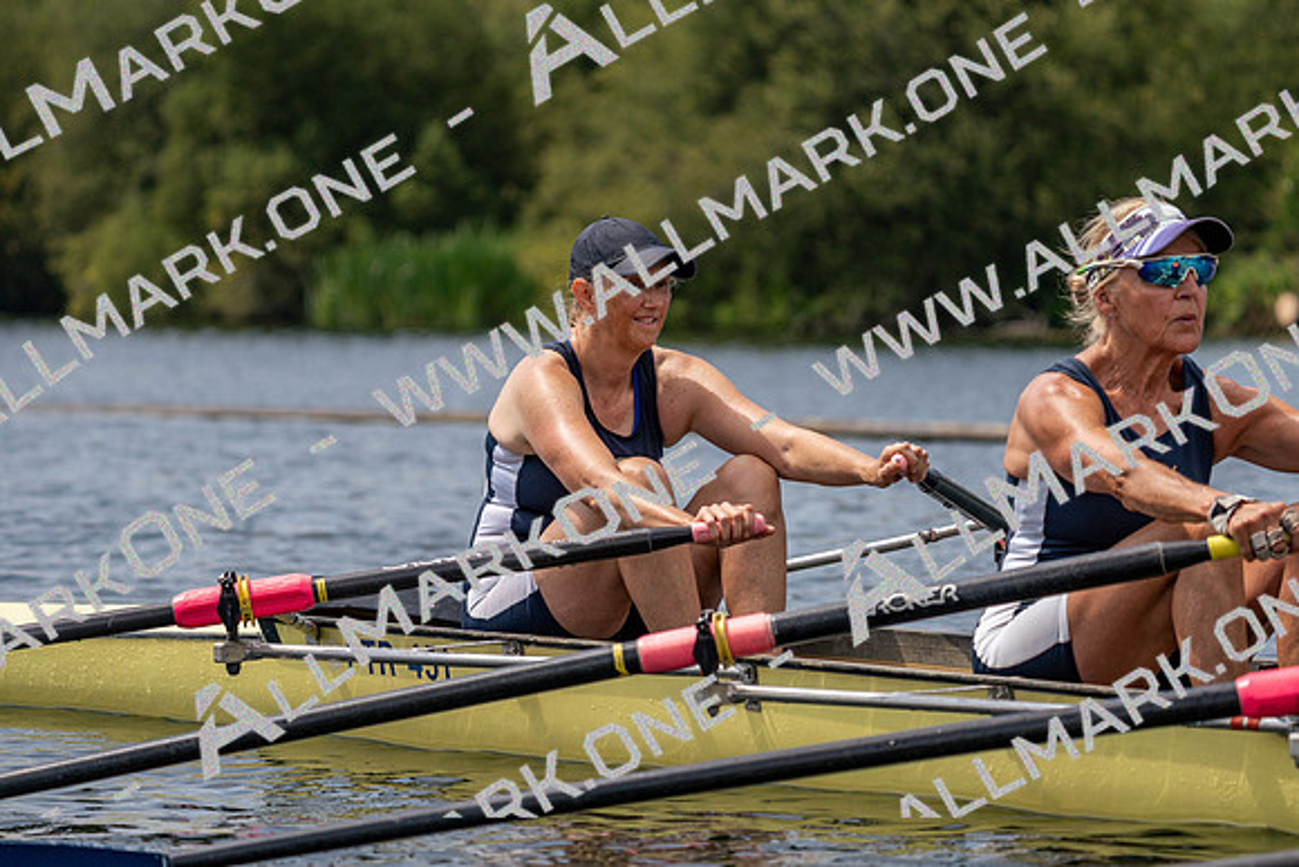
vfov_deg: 6.9
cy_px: 434
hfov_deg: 10.3
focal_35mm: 200
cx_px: 650
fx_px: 7218
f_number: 5.6
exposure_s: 1/1600
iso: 250
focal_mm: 200
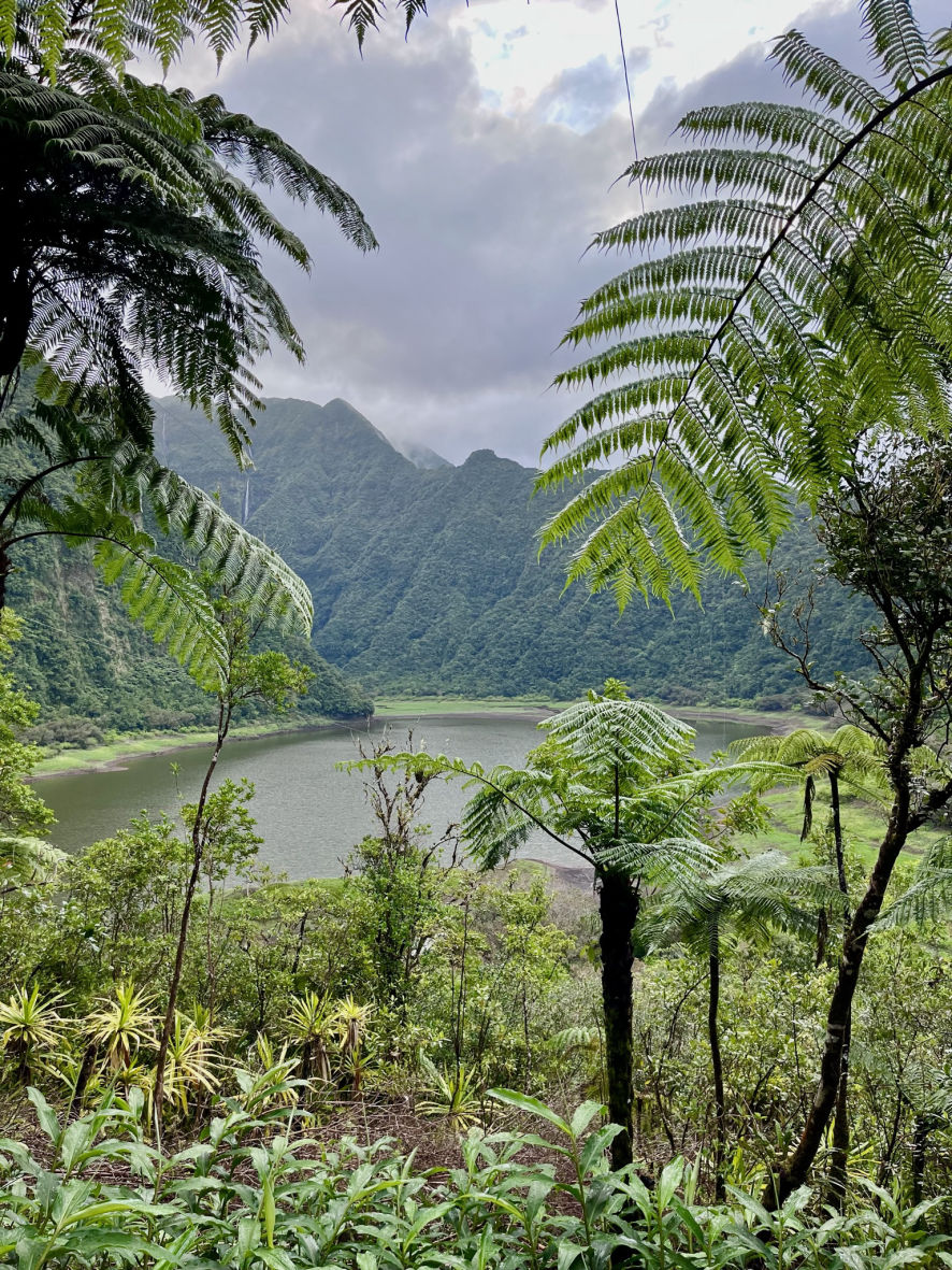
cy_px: 635
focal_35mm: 26
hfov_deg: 53.1
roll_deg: +1.5
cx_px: 476
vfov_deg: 67.3
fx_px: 953
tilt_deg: +1.4
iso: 50
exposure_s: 1/1056
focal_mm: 5.1
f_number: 1.6
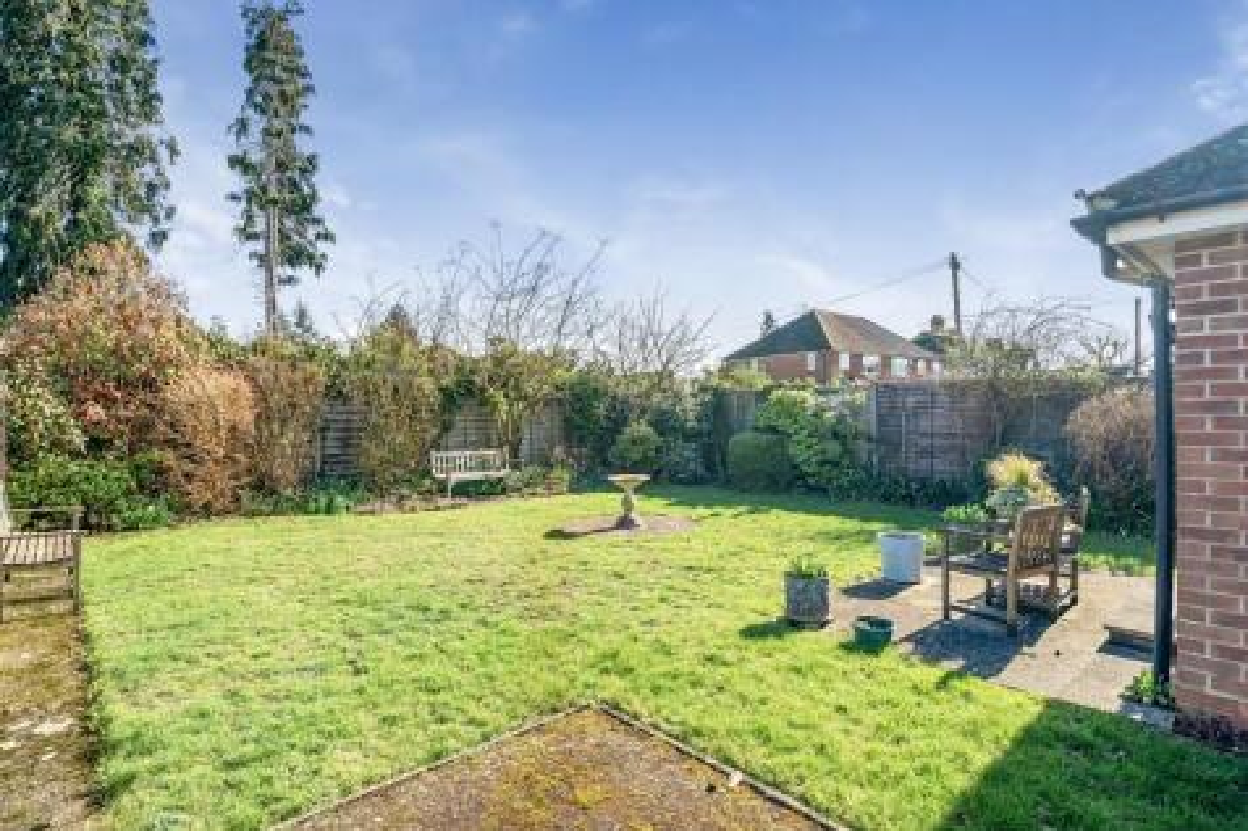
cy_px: 416
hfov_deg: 90.0
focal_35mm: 18
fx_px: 624
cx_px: 624
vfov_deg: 67.3
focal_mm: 12
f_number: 8
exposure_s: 1/400
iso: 400
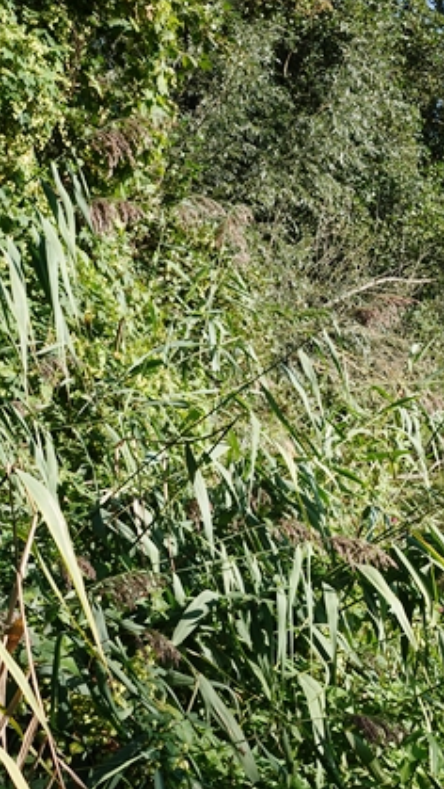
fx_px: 1171
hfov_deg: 20.7
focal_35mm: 56
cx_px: 457
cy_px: 389
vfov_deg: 37.2
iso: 100
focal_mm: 12.96
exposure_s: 1/100
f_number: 8
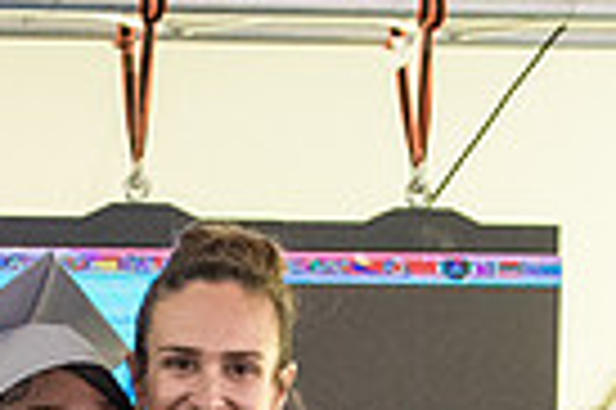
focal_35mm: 200
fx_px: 3418
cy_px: 959
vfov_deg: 6.5
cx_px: -159
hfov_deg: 10.1
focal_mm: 34
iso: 2500
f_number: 4
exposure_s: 1/800
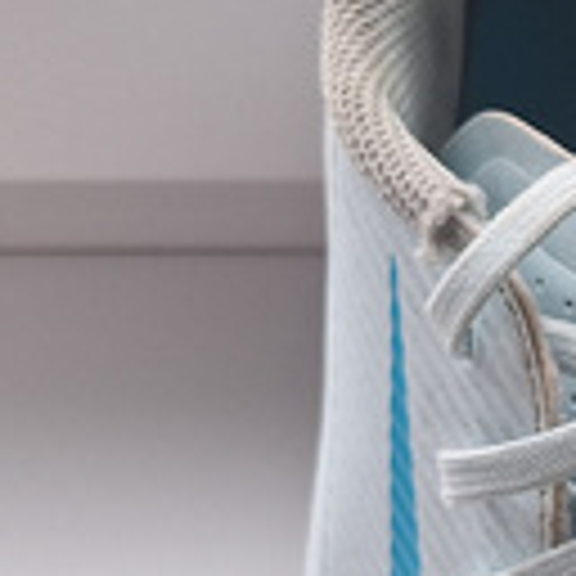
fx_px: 1788
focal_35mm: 95
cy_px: 464
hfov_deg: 16.7
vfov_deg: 18.1
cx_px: 860
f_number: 1.8
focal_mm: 5.54
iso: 40
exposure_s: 1/60
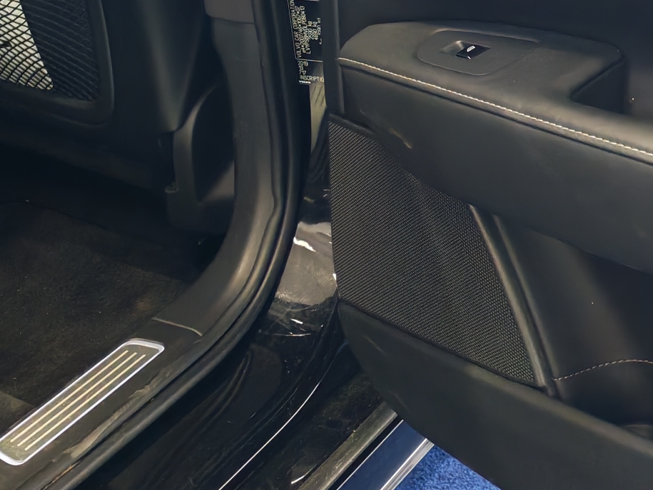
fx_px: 1755
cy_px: -167
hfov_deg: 20.9
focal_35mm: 93
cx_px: 178
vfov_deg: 15.1
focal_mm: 6.12
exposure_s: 1/100
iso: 481
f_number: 1.9
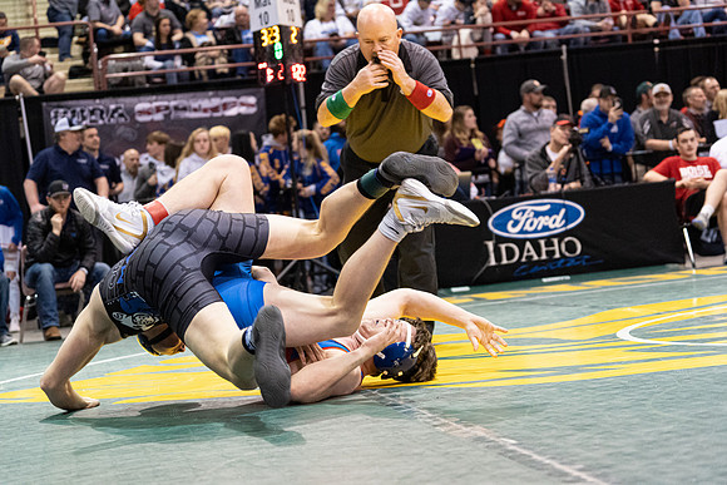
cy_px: 242
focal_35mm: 84
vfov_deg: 16.3
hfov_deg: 24.2
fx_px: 1697
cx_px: 364
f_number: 4
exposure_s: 1/500
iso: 8000
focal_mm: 84
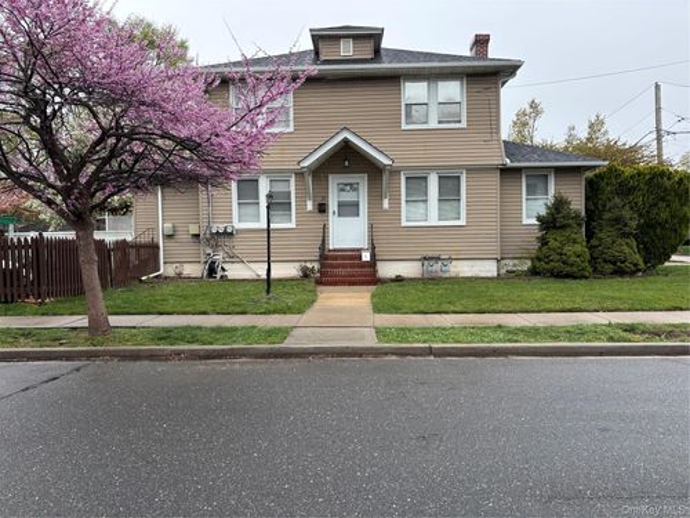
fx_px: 518
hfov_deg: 67.3
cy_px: 259
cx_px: 345
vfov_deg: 53.1
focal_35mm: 26
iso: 50
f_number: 1.6
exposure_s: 1/235
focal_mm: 5.96
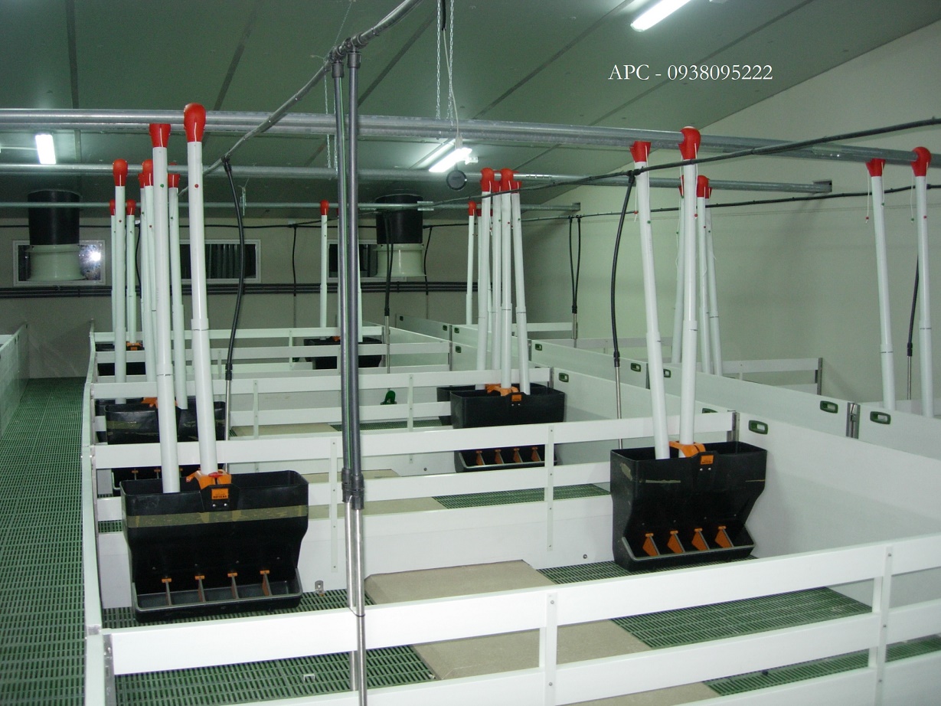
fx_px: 1033
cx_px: 470
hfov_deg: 49.0
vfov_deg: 37.7
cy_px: 353
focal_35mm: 38
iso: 115
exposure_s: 1/20.1
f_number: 2.8
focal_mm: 7.8
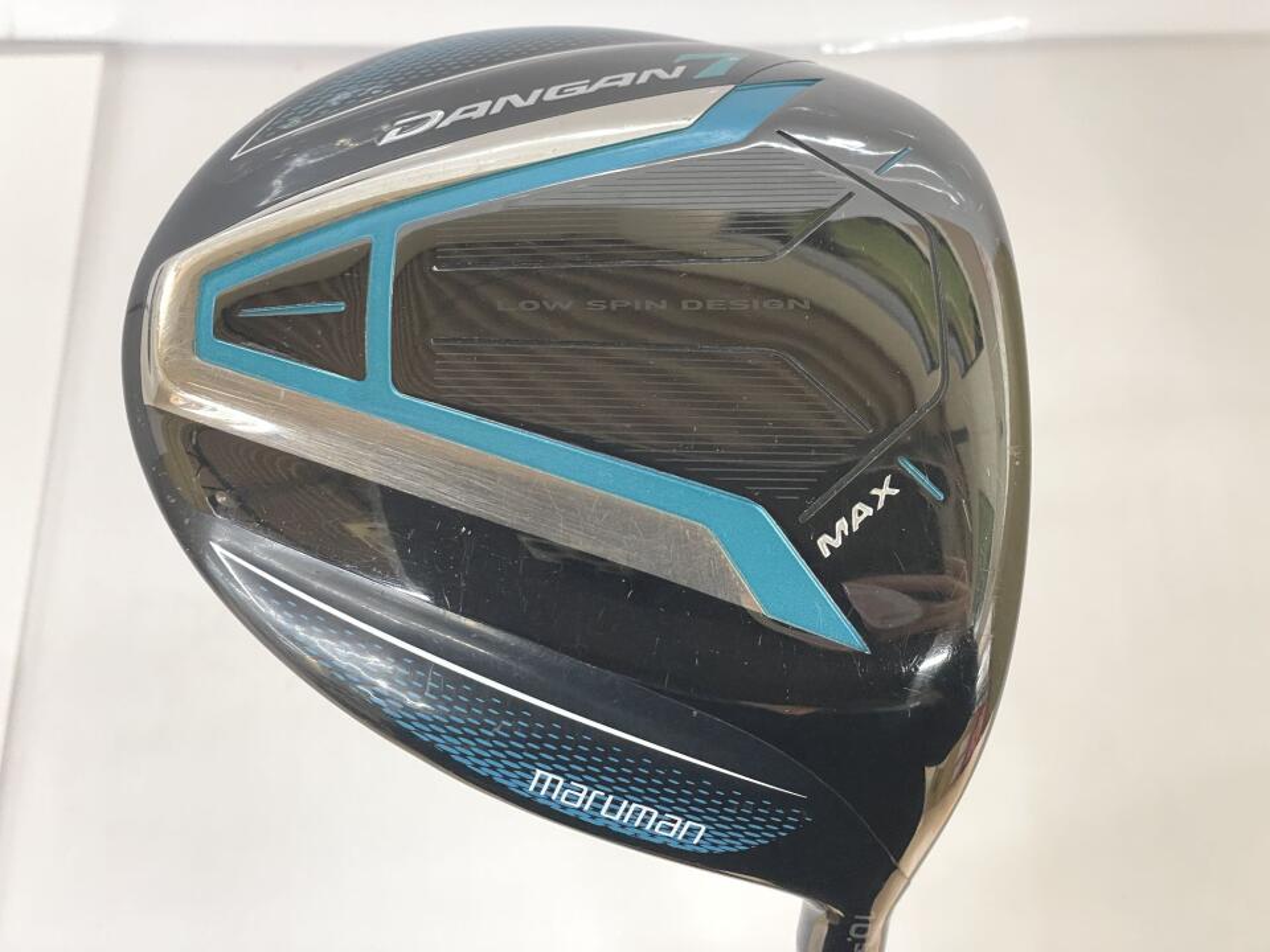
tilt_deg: -61.6
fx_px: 1908
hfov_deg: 36.8
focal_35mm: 52
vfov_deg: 28.0
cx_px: 635
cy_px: 476
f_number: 2
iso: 200
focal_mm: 6
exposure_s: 1/60
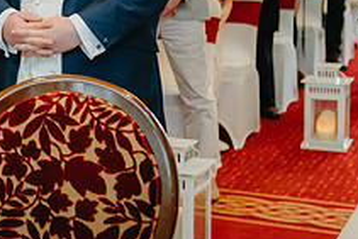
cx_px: -52
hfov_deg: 18.9
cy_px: 13
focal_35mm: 103
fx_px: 1025
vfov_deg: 13.2
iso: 1250
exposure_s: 1/160
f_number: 2.2
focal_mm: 35
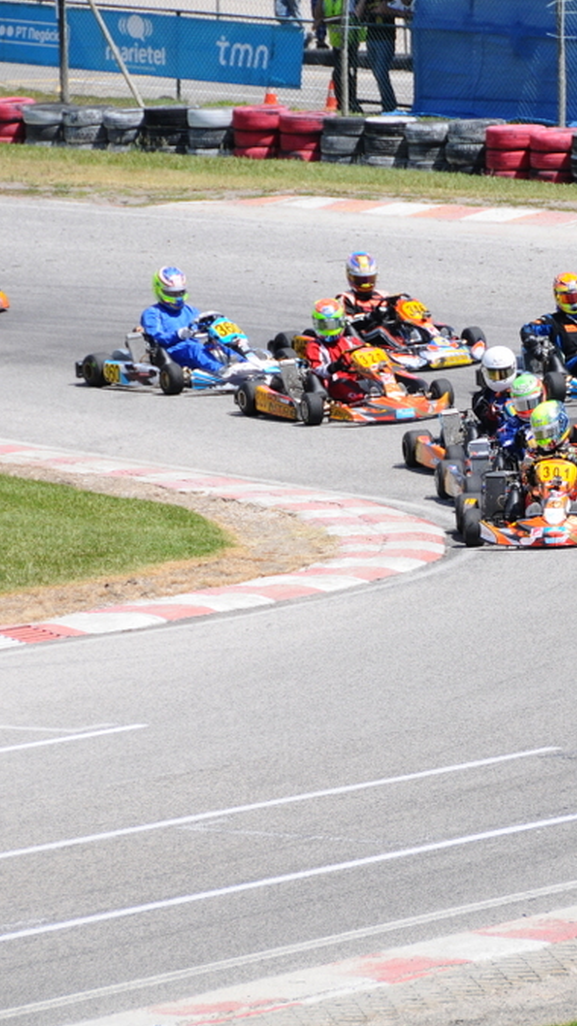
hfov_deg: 3.9
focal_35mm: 309
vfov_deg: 7.0
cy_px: 511
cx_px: 592
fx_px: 8409
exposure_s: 1/2000
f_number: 5.6
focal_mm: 130
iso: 400
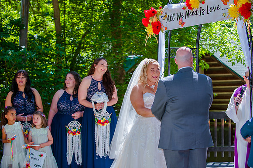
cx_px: 129
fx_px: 509
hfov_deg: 27.9
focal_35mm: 72
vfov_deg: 18.8
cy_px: 84
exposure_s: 1/500
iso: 200
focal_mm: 70
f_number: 3.5
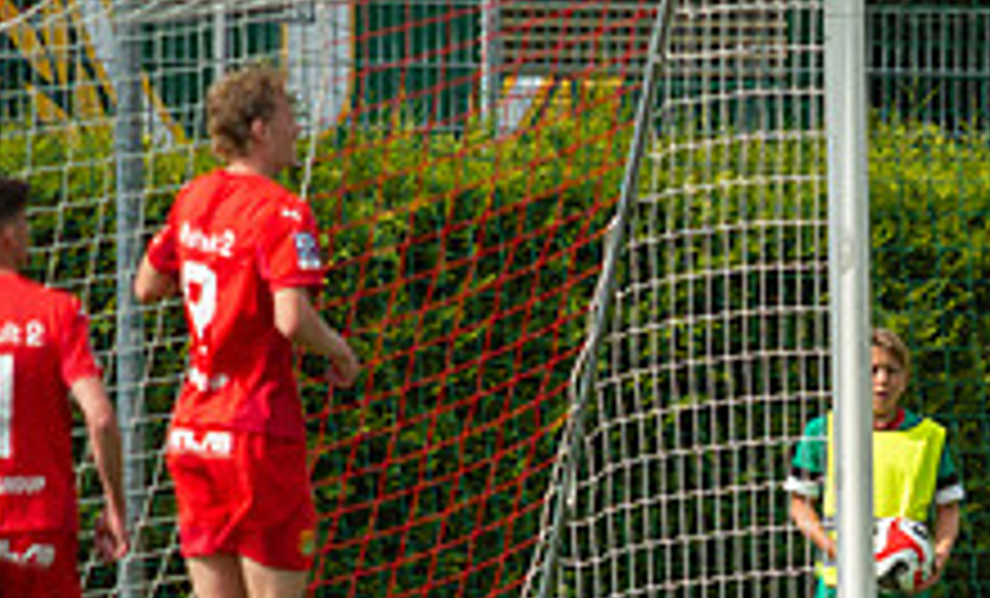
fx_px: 36868
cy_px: 555
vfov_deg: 0.9
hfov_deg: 1.5
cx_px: 1215
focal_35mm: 1379
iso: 200
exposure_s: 1/1600
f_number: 4.5
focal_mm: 420
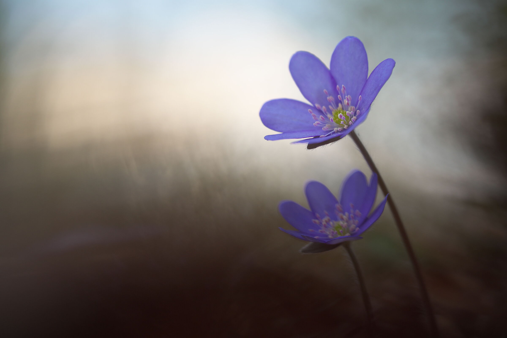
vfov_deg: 15.2
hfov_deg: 22.6
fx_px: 1267
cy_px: 169
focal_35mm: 90
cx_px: 254
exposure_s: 1/250
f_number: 3.5
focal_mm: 90
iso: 250
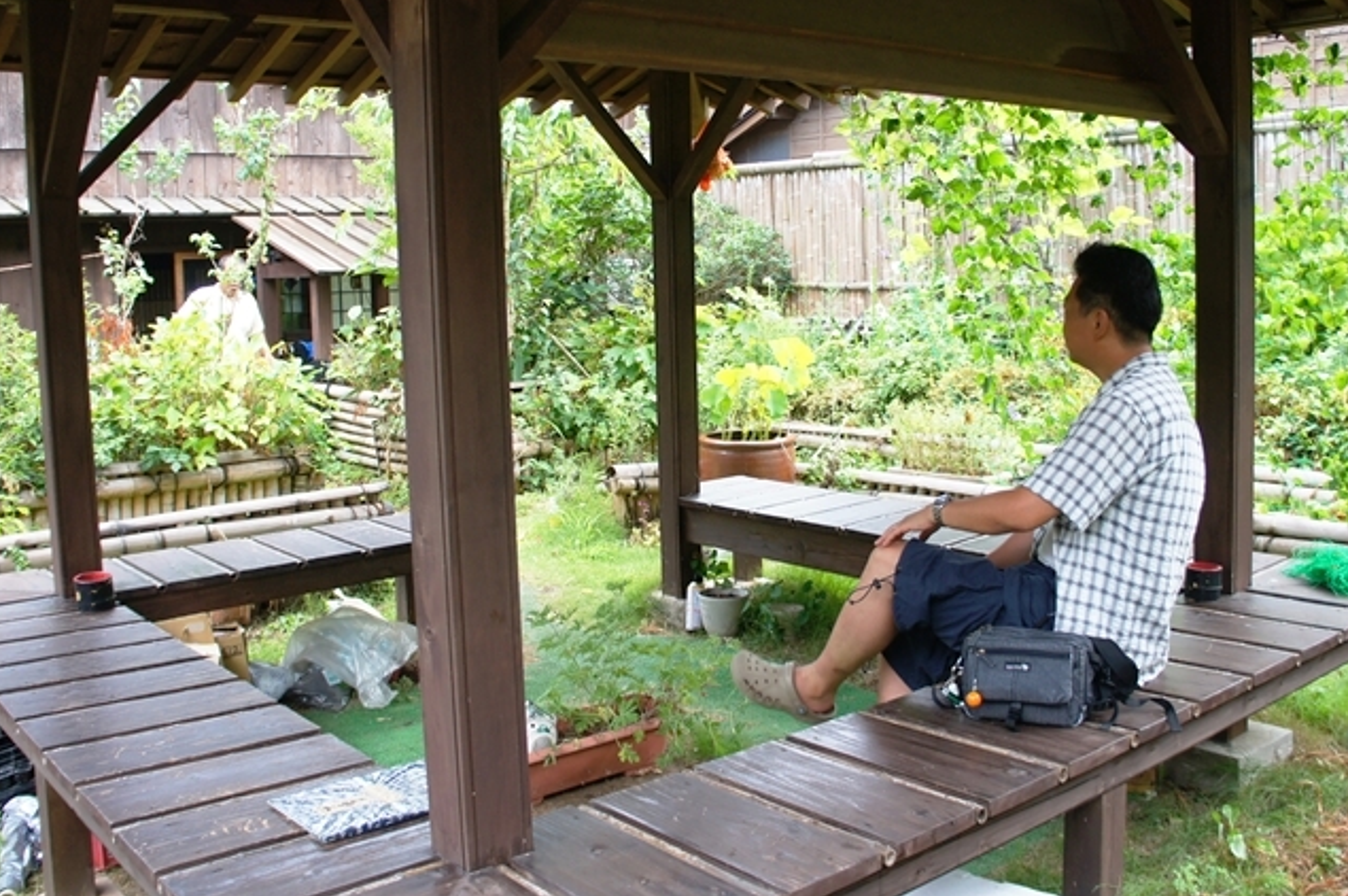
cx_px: 694
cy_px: 385
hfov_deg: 55.8
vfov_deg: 38.7
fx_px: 1272
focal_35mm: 34
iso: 400
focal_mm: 18
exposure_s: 1/160
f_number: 4
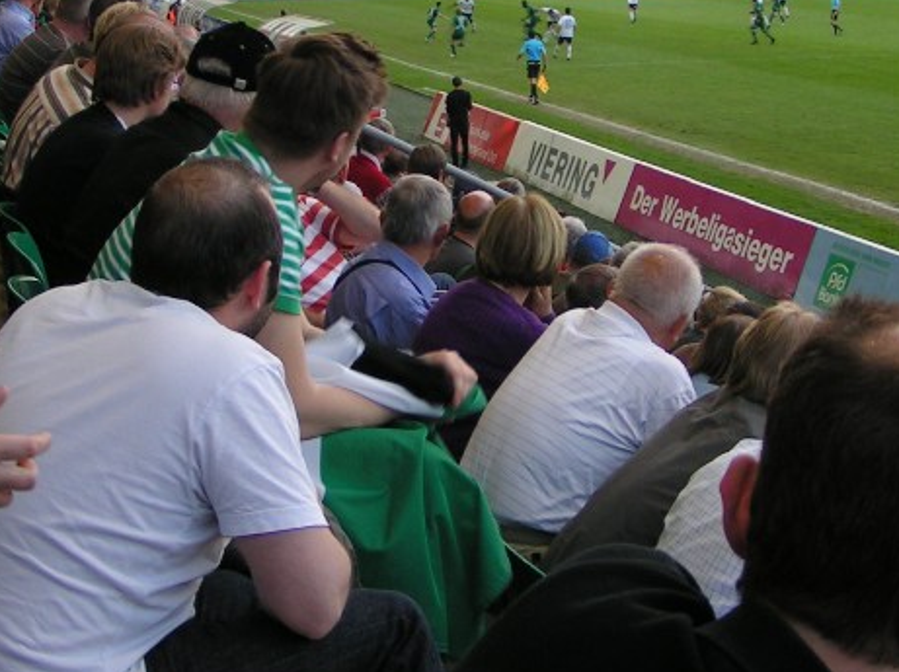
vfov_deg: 22.0
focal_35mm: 66
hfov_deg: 29.4
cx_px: 425
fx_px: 1713
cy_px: 162
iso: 50
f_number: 2.8
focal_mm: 5.8
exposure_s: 1/50
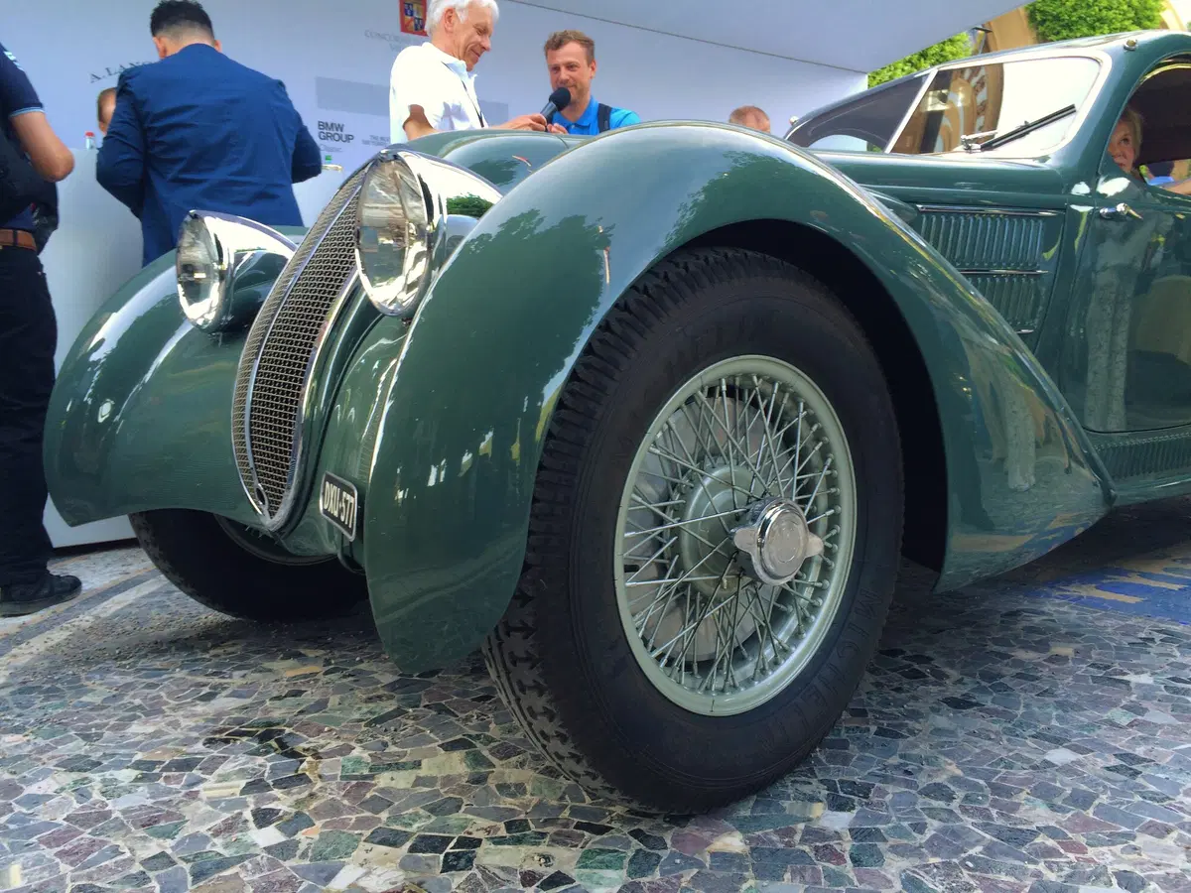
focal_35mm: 29
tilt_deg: -5.4
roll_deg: +3.6
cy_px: 446
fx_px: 998
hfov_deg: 61.7
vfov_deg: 48.2
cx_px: 596
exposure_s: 1/50
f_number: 2.2
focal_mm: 4.15
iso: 40
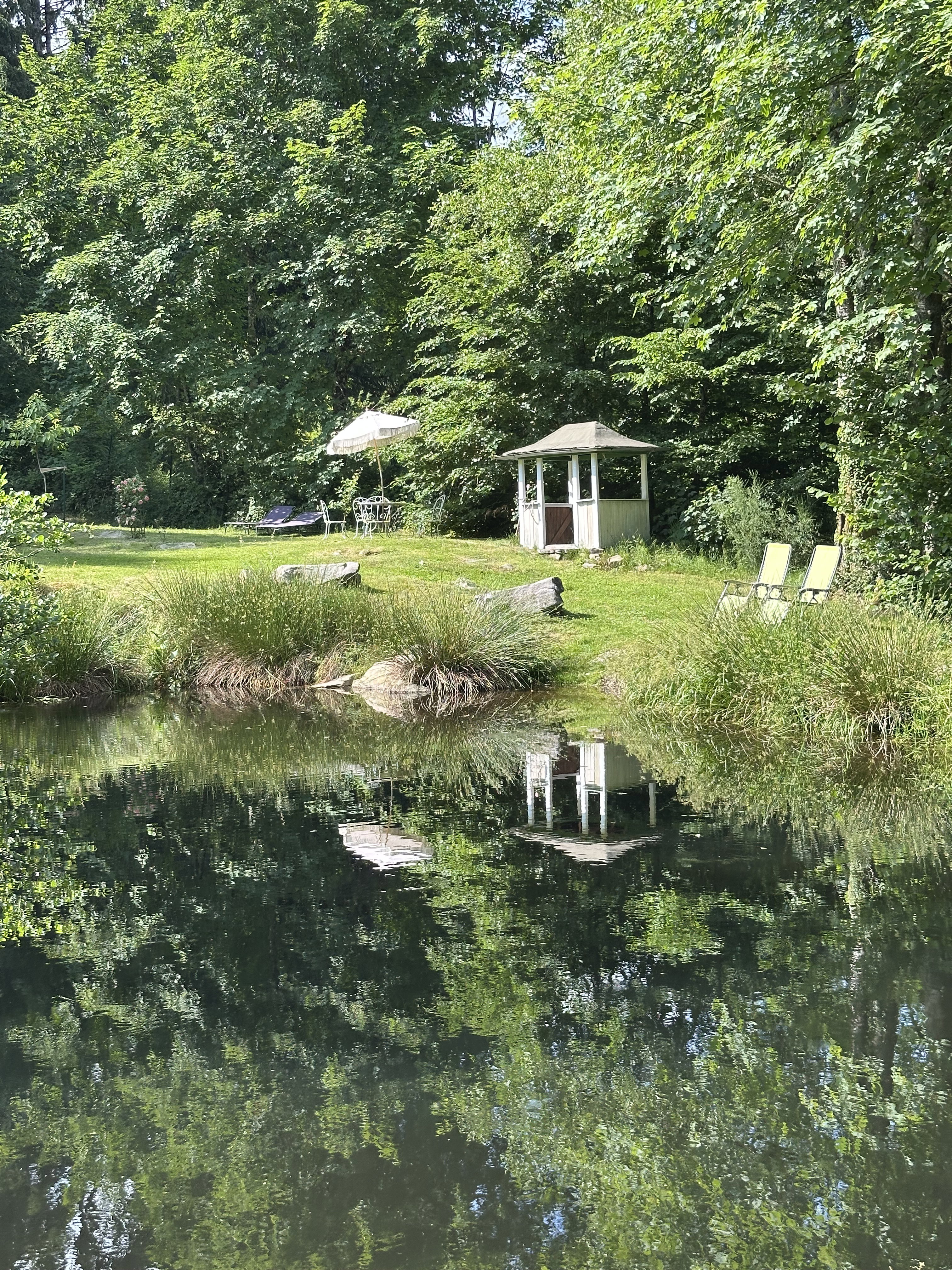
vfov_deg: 39.7
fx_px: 1760
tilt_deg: -2.0
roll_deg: +1.2
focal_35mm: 48
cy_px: 635
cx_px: 476
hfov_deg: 30.3
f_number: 1.78
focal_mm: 6.86
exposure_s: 1/690
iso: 64
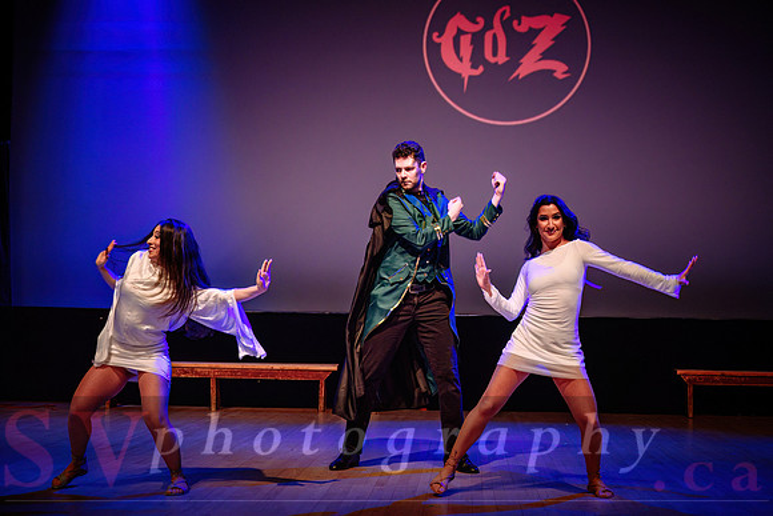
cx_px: 413
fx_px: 1213
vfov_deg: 24.0
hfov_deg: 35.3
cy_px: 272
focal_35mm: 56
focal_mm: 52
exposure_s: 1/200
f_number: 2.8
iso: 1600
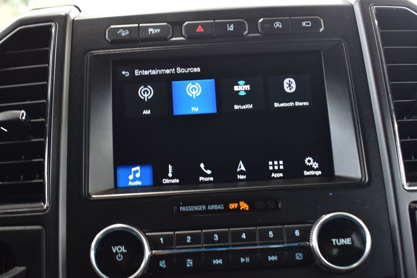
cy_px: 139
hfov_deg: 41.1
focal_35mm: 48
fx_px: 556
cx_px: 208
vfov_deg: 28.1
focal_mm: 32
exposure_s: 1/15
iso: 640
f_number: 6.3
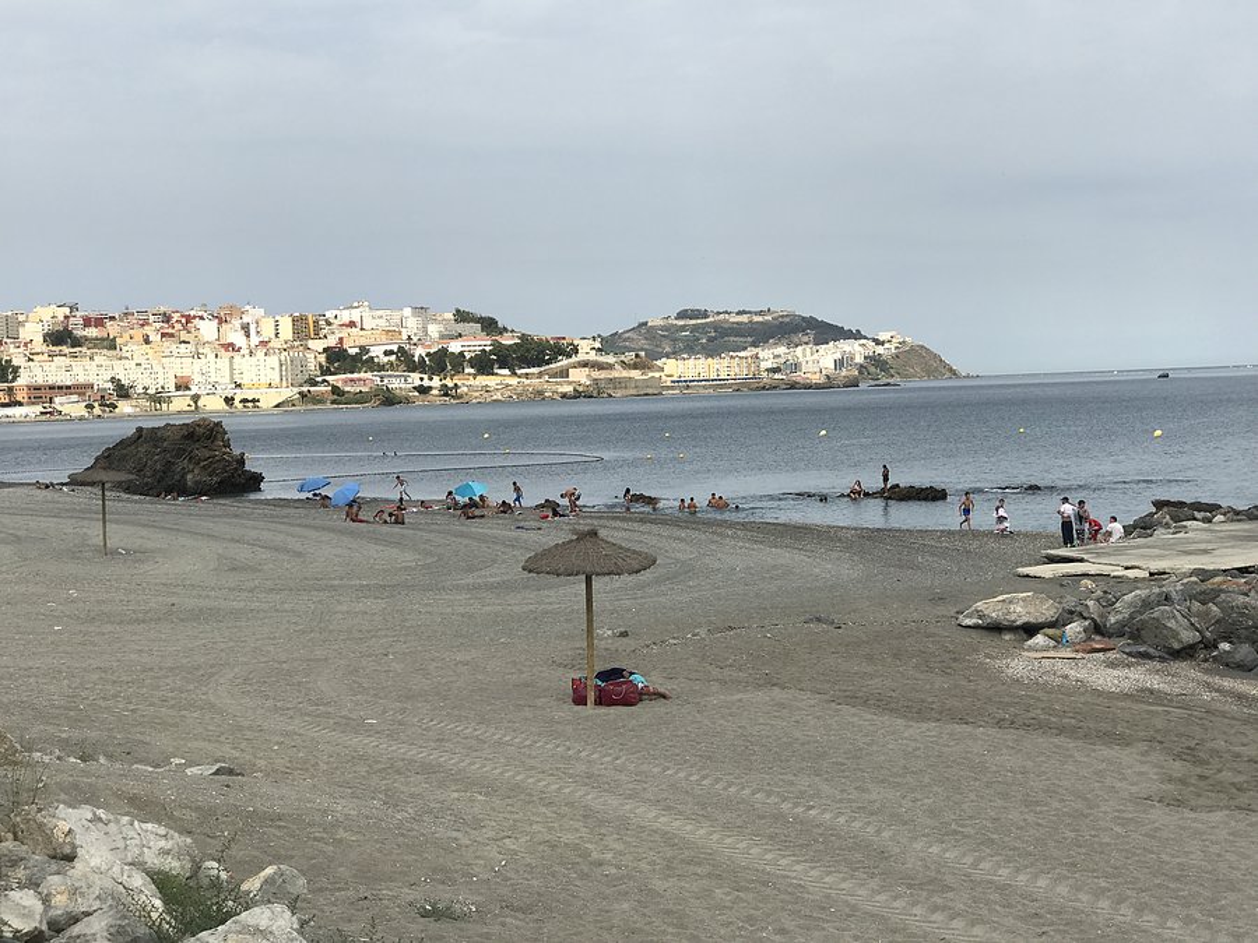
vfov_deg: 25.7
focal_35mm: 57
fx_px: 2071
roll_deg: +2.0
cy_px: 472
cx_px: 629
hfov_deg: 33.8
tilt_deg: -2.5
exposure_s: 1/1100
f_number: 2.8
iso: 20
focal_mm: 6.6
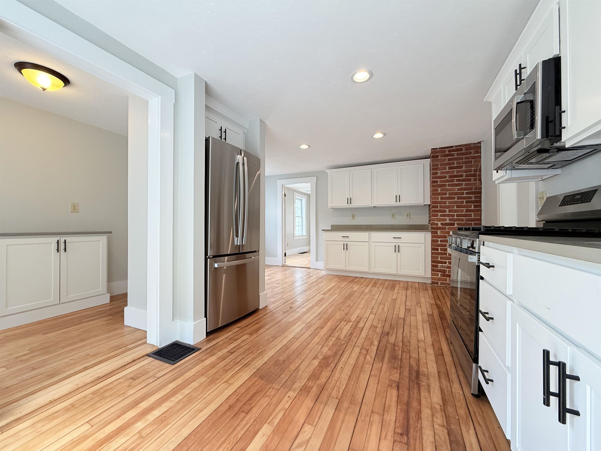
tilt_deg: +0.8
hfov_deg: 102.1
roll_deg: +0.0
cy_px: 226
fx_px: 243
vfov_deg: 85.7
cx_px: 300
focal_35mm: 14
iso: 100
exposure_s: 1/120
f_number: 2.2
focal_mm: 2.22
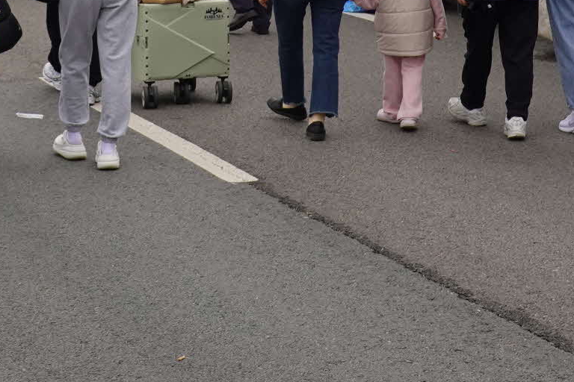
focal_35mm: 126
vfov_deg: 10.6
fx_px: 2009
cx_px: 179
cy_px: -162
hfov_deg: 16.2
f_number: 4.5
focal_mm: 16.21
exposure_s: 1/200
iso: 100
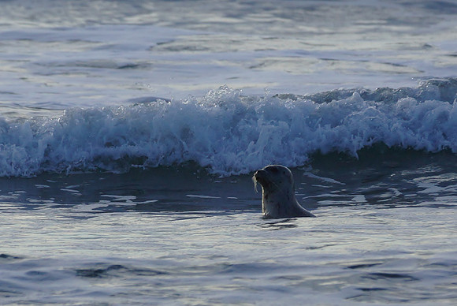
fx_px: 5718
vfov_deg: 3.1
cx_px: 228
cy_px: 153
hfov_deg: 4.6
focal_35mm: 450
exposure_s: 1/500
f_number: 7.1
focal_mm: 300
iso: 100
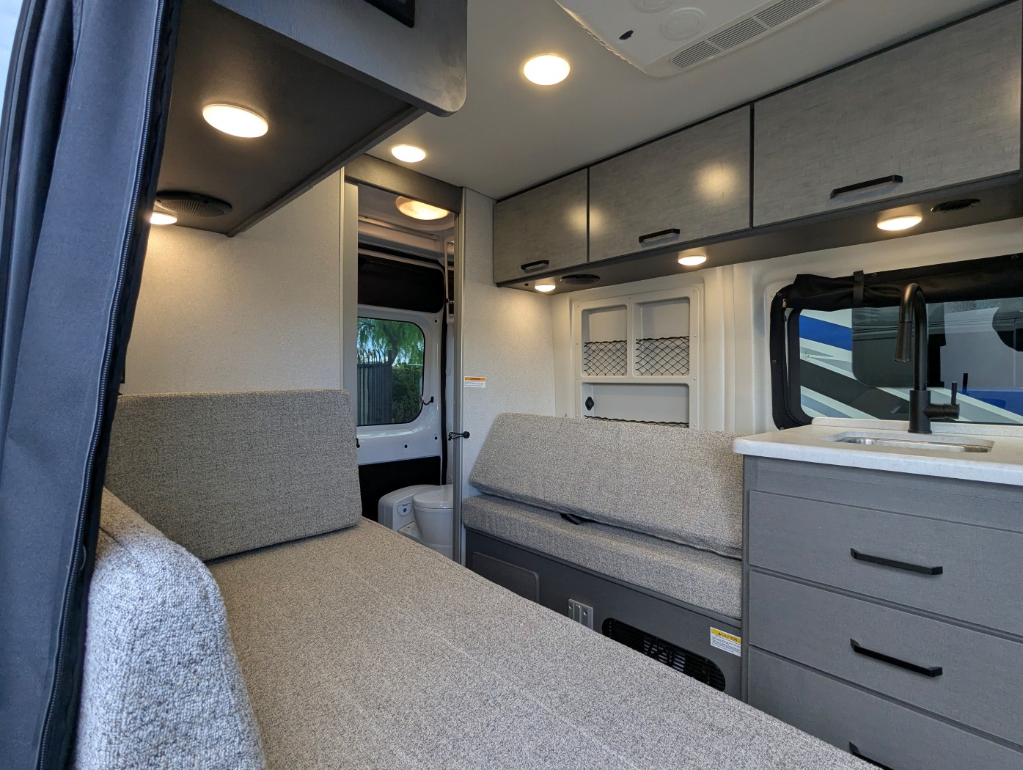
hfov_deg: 94.4
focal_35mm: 16
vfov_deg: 78.2
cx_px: 512
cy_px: 385
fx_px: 473
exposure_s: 1/188
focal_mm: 2.35
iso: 84
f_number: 2.2
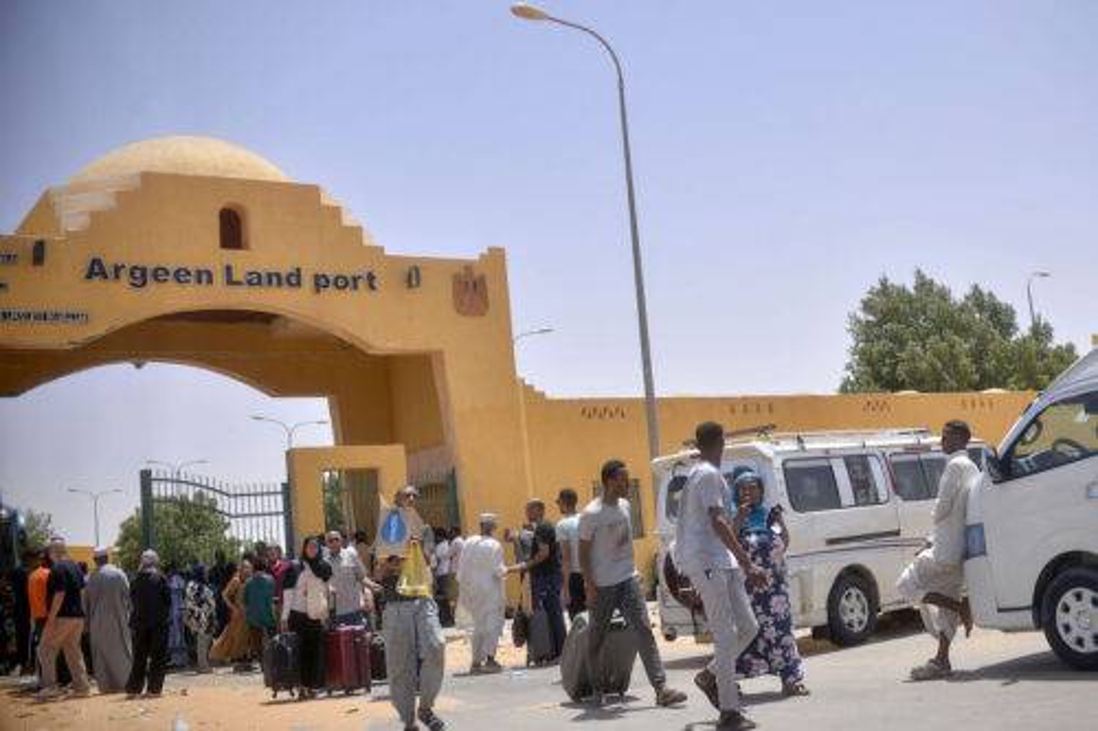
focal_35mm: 35
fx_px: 1067
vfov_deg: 37.8
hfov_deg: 54.5
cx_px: 549
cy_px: 366
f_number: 5.6
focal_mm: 35
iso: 100
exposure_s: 1/1600
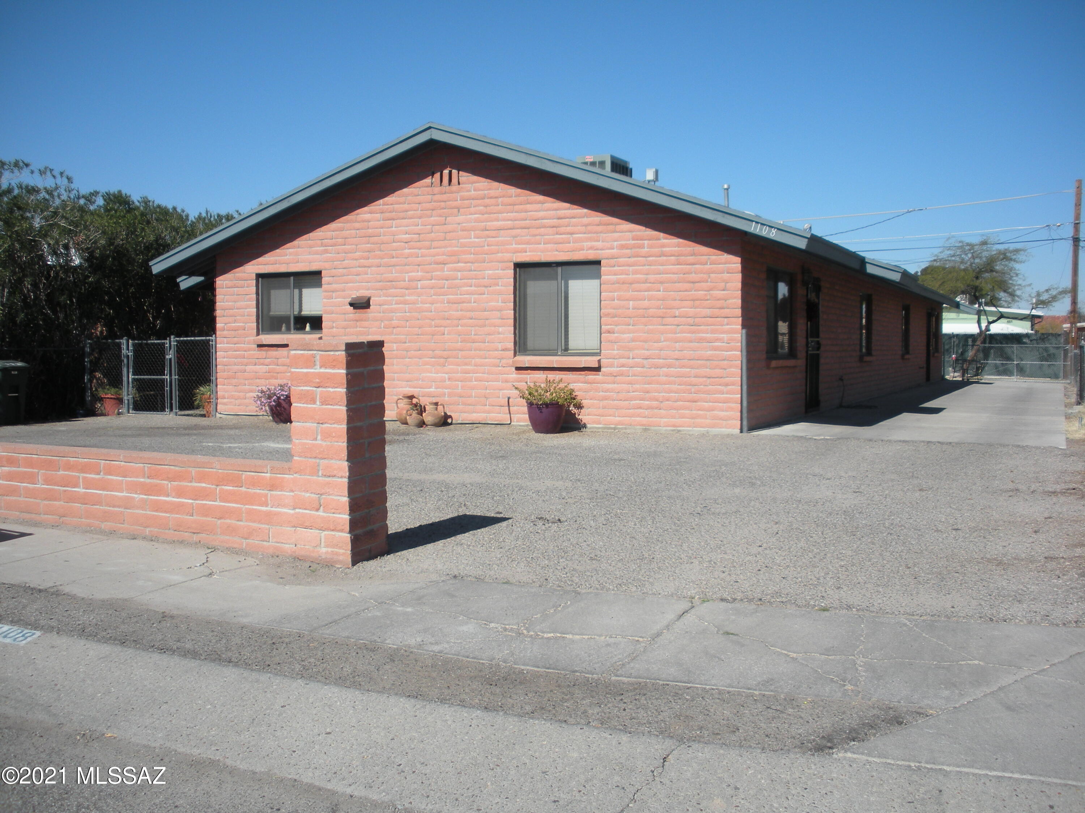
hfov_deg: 52.6
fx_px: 1097
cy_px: 406
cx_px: 542
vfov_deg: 40.7
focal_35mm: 35
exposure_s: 1/873
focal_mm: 6.3
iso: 64
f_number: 3.5
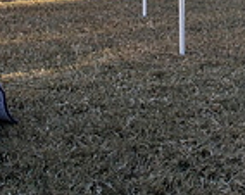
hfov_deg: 20.1
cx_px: 167
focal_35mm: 95
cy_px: -22
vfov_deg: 15.7
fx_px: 687
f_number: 8
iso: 100
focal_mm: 16
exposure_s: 1/100
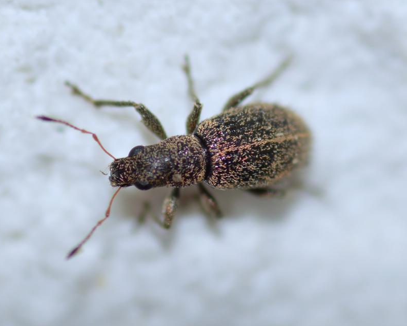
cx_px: 194
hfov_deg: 11.3
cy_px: 163
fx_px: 2049
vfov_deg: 9.1
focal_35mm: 170
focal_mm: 100
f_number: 13
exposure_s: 1/200
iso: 100
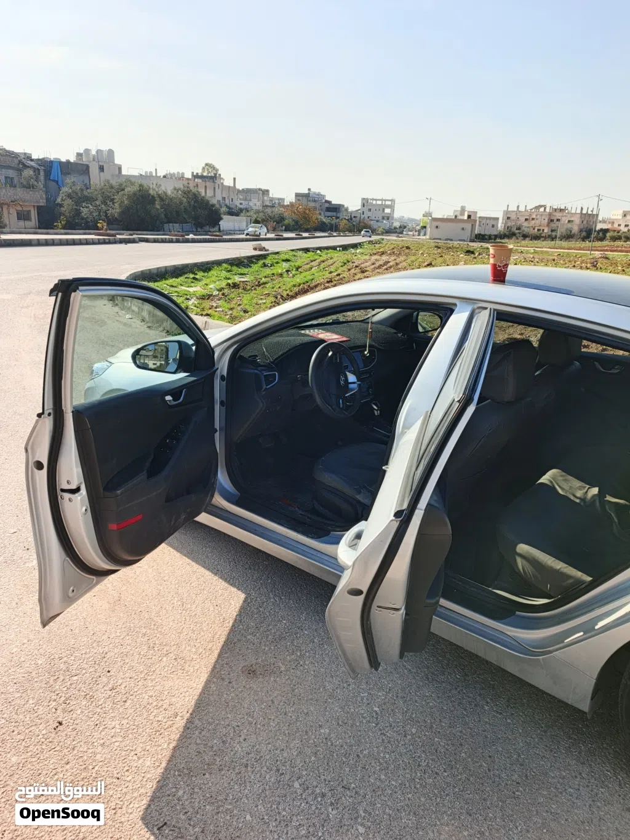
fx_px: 558
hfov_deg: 58.9
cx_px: 315
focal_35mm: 23
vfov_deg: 73.9
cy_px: 420
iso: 50
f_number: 1.8
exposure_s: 1/71.1
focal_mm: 5.89
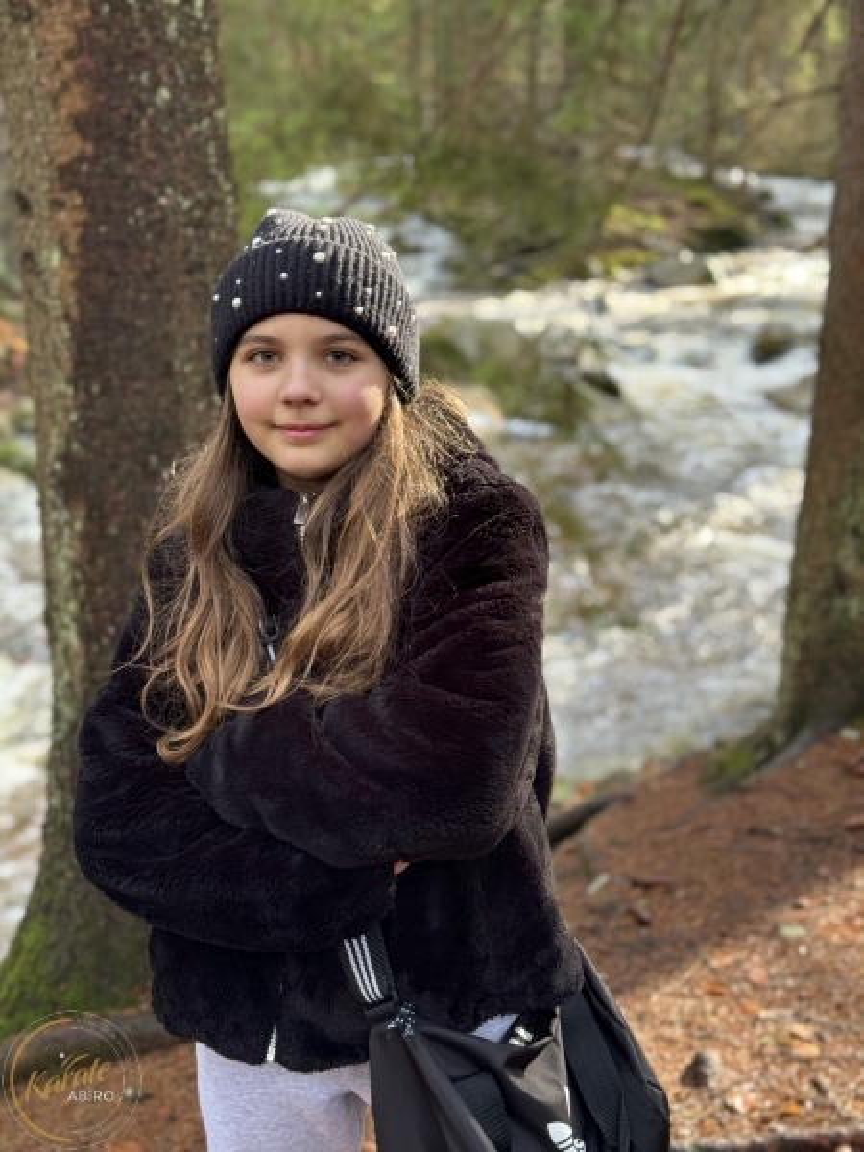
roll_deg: -2.2
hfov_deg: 30.3
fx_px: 1597
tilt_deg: -13.8
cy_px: 576
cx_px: 432
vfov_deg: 39.7
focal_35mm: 48
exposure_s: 1/60
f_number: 1.78
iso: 100
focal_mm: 6.86
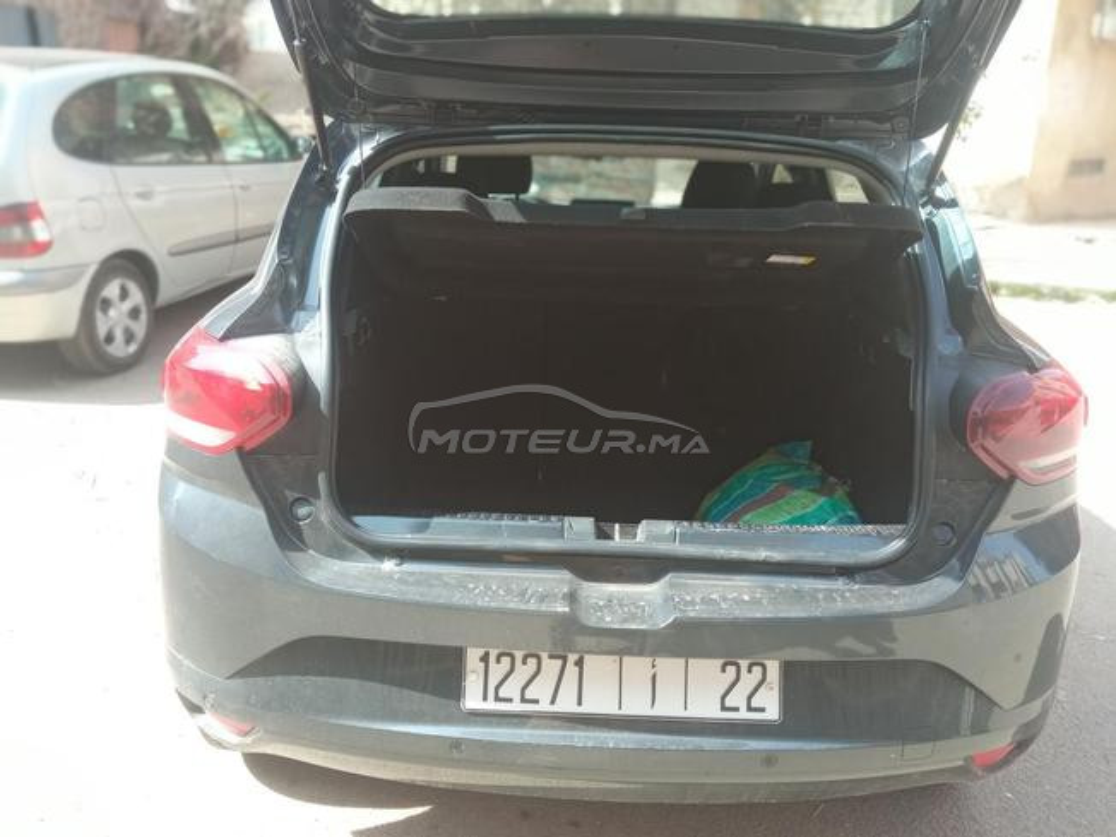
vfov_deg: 51.4
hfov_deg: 65.3
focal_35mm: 27
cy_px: 418
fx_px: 870
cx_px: 558
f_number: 2.2
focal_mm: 3.79
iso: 111
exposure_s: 1/171
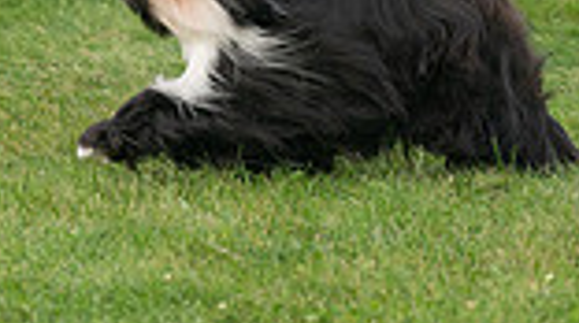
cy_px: -230
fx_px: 8611
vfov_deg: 2.1
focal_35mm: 562
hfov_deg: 3.9
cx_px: 186
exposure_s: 1/3200
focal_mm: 144
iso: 800
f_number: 3.5
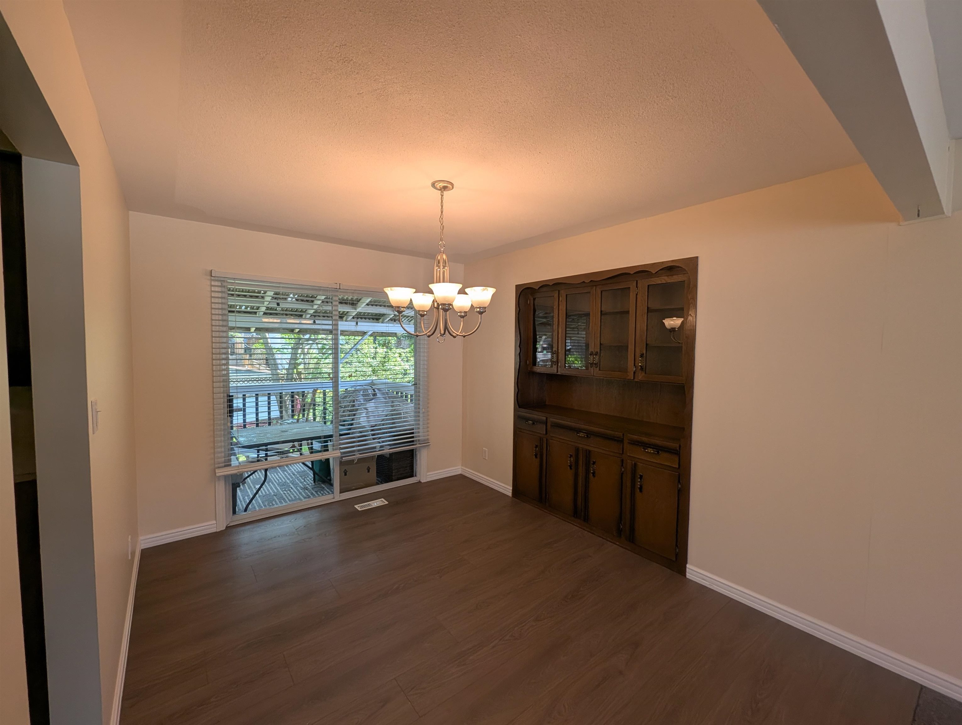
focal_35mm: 13
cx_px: 481
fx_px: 362
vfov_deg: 90.1
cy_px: 362
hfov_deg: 106.1
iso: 55
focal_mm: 1.95
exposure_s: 1/120
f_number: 2.2
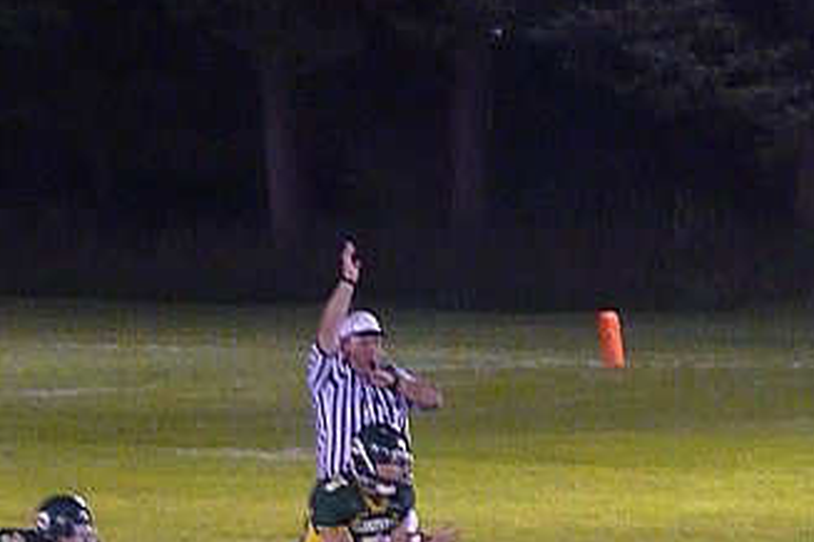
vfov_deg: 2.4
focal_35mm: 581
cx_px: 555
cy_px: 636
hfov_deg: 3.5
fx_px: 13136
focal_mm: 39.2
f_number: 4.9
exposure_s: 1/13
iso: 800
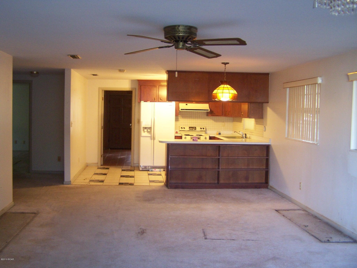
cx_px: 178
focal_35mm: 38
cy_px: 134
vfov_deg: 37.7
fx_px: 392
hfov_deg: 49.0
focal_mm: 6.3
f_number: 2.8
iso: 140
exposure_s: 1/8
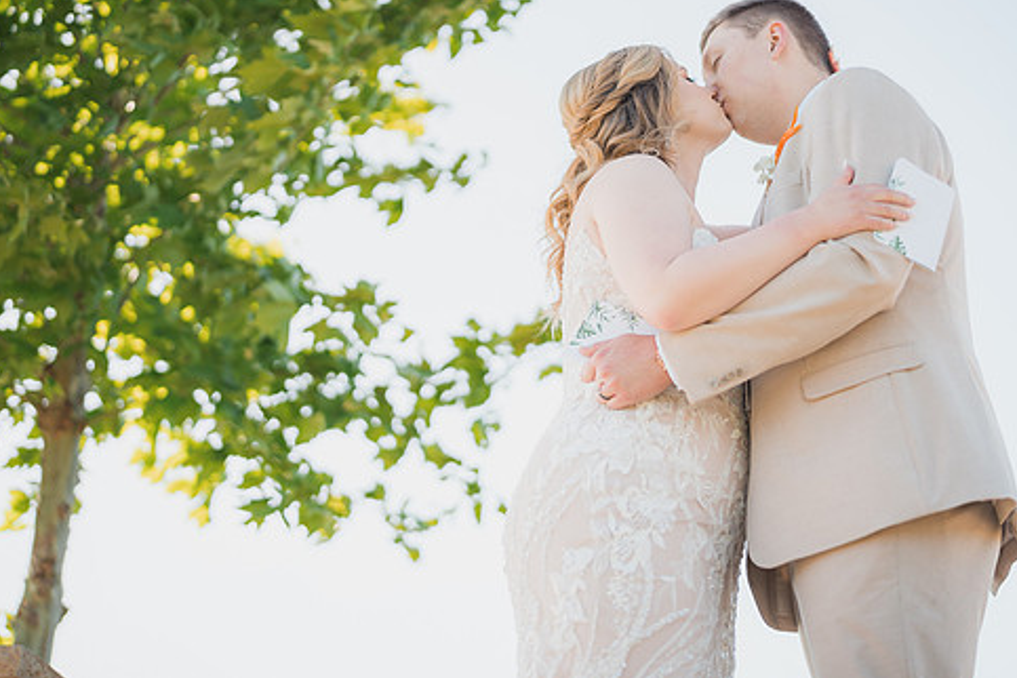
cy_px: 275
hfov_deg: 33.4
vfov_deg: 22.6
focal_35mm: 60
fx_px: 1695
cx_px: 566
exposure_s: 1/2500
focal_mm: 50
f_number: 1.4
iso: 125
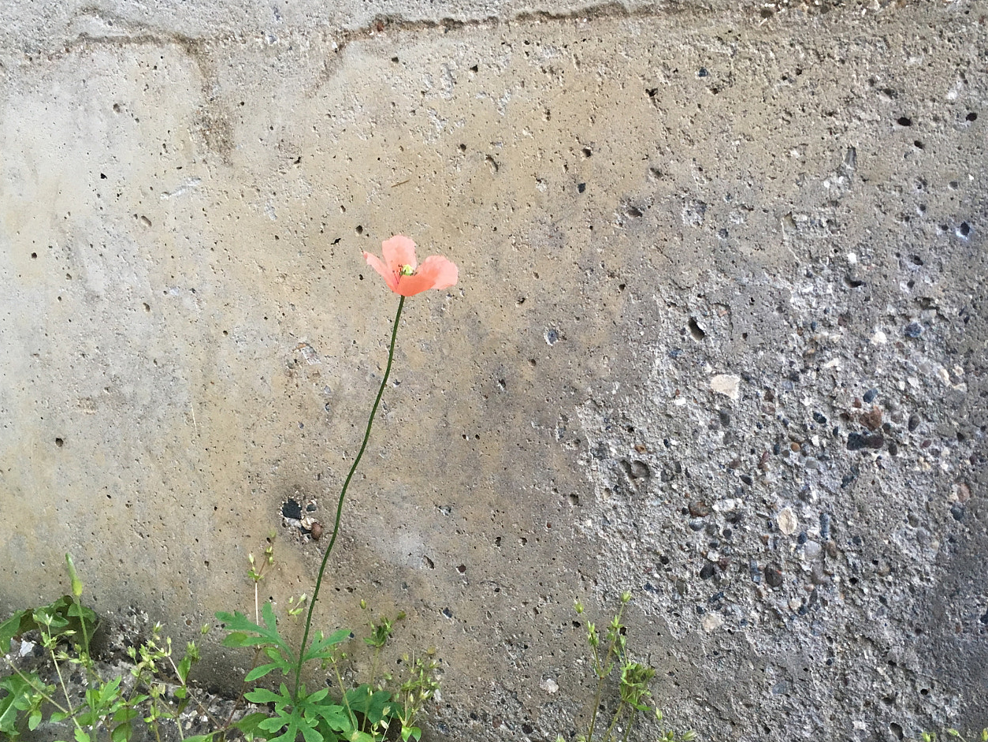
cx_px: 574
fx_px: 1056
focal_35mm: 37
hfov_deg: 49.9
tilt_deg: -16.3
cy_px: 466
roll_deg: +0.3
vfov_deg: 38.4
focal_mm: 4.15
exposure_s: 1/30
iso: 100
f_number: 2.2
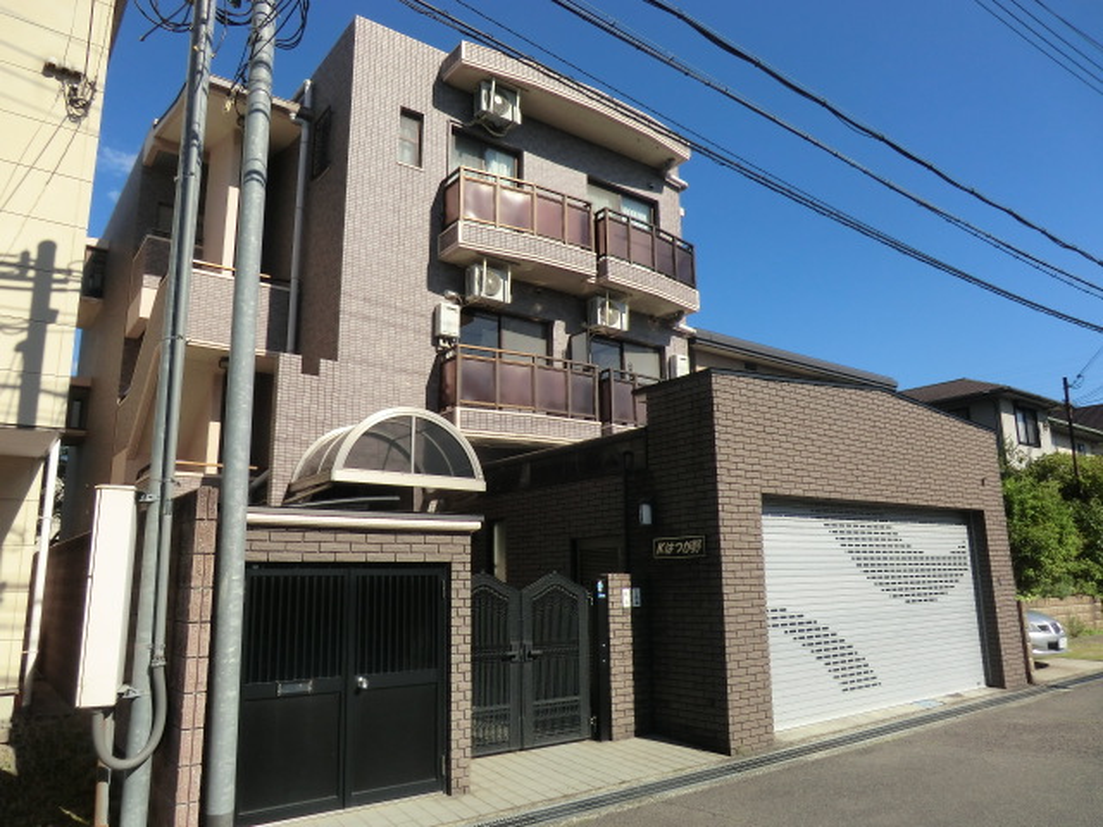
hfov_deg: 71.6
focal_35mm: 24
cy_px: 414
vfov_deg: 56.8
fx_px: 765
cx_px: 552
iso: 80
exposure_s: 1/200
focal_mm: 4.3
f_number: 7.5
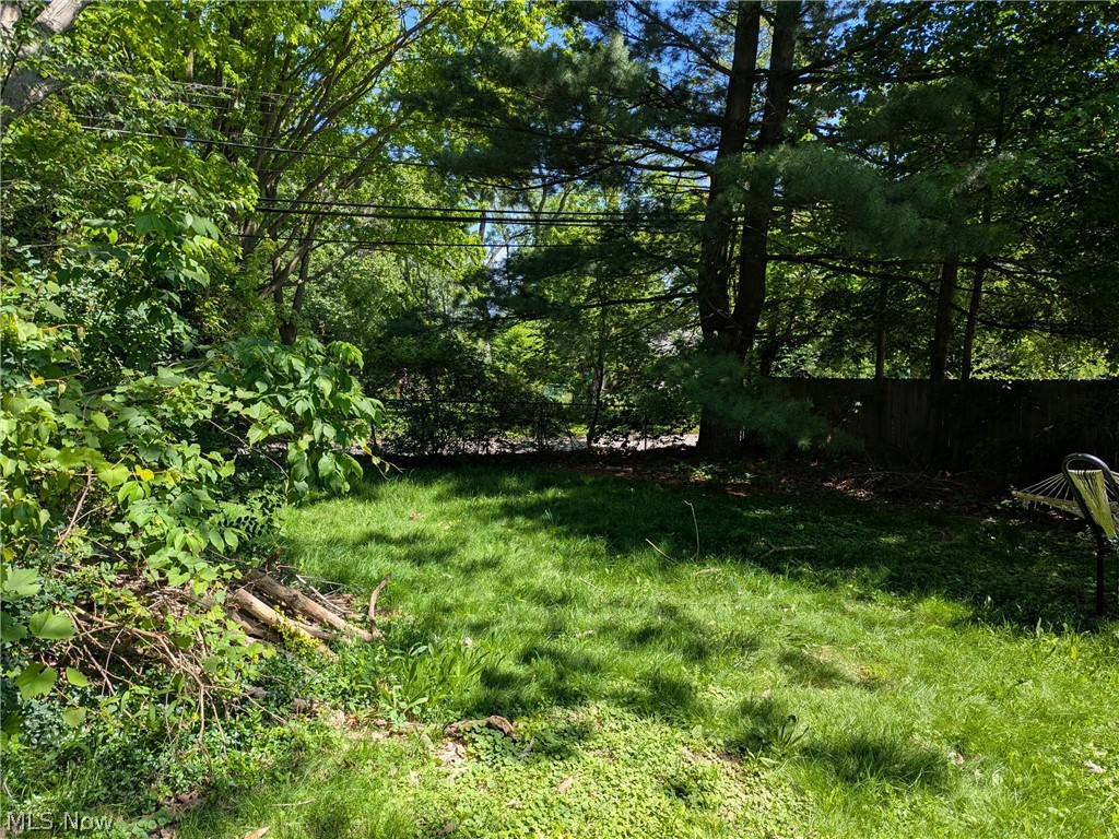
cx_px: 560
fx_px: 776
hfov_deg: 71.6
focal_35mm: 24
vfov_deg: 56.8
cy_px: 420
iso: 41
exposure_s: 1/690
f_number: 1.85
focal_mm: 6.81
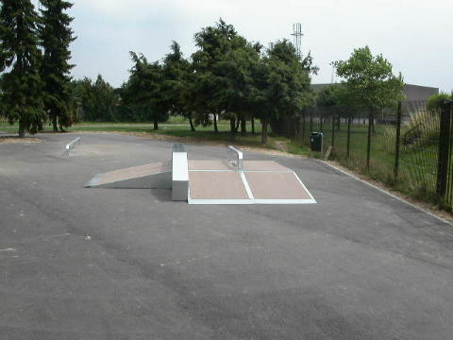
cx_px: 226
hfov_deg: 49.0
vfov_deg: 37.7
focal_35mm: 38
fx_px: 497
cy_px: 170
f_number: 8
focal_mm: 7.8
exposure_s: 1/350
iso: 100
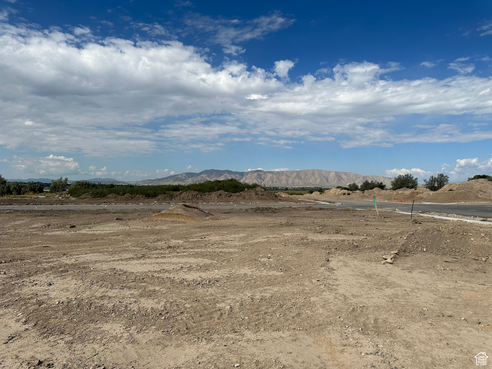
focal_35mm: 24
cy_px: 184
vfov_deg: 56.8
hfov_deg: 71.6
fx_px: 341
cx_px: 246
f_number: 1.78
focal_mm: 6.86
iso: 80
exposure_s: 1/8929
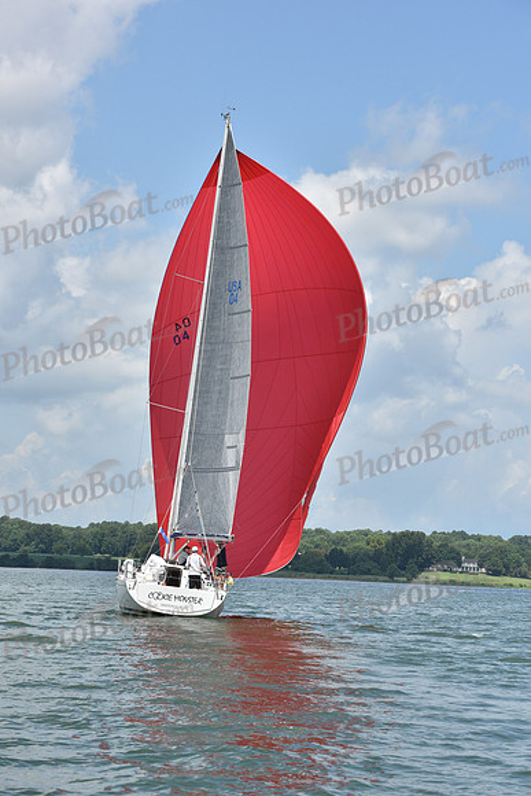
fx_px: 2167
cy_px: 398
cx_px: 266
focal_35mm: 98
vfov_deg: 20.8
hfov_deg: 14.0
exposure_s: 1/1000
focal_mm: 98
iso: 320
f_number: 10
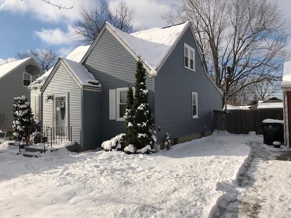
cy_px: 109
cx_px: 146
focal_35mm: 29
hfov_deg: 61.7
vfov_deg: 48.2
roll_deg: +1.1
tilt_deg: +1.7
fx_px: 244
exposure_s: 1/4000
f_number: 1.8
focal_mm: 3.99
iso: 20
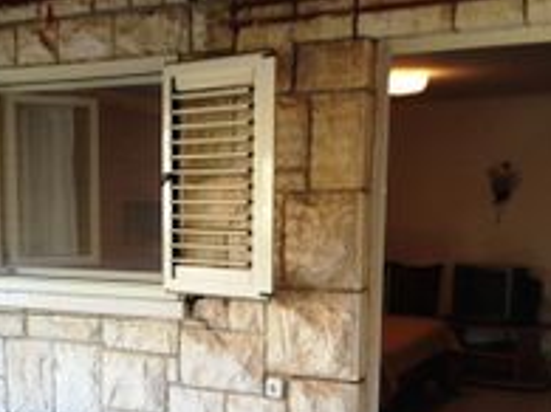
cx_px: 172
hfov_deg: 31.4
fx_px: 970
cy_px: 333
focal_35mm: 61
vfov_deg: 23.6
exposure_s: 1/30
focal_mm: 4.13
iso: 50
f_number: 2.4
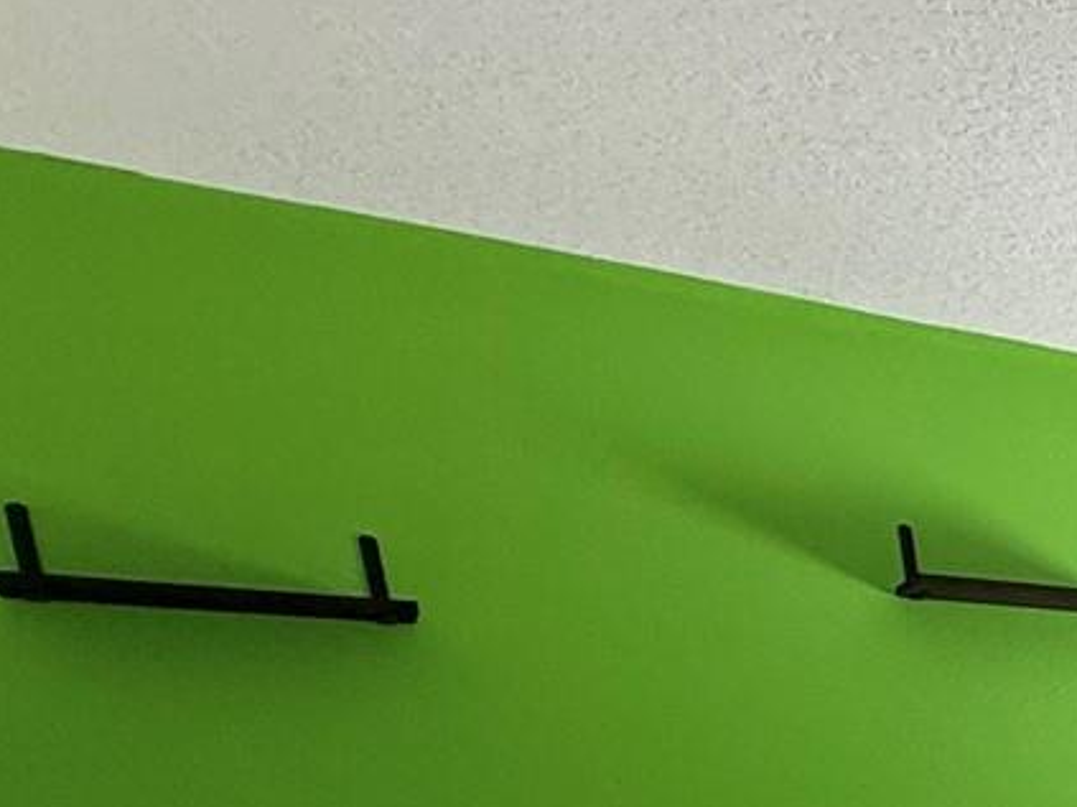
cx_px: 1742
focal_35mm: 53
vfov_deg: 22.9
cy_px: 1171
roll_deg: +0.8
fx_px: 1649
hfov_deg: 24.6
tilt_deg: -8.6
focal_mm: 2.22
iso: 160
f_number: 2.2
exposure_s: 1/99
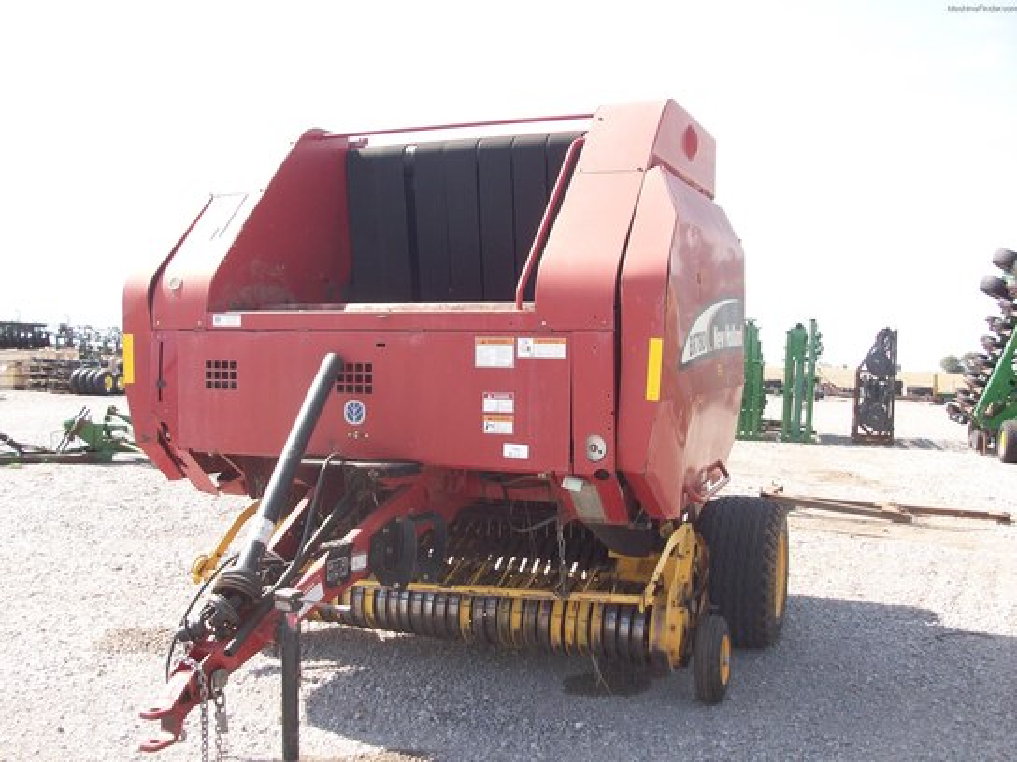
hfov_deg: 54.0
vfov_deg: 41.8
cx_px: 508
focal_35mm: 34
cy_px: 381
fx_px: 999
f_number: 2.8
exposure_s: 1/371
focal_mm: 5.7
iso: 64
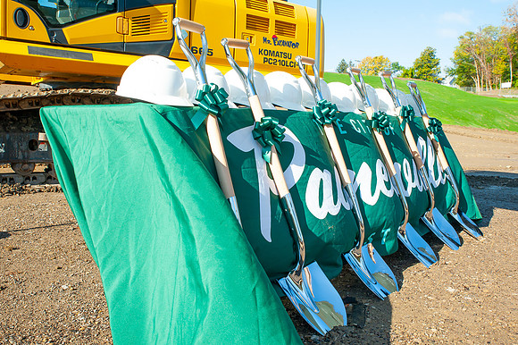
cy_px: 165
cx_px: 276
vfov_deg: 40.3
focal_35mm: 33
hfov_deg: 57.7
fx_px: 470
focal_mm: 30
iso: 400
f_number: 14
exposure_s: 1/250
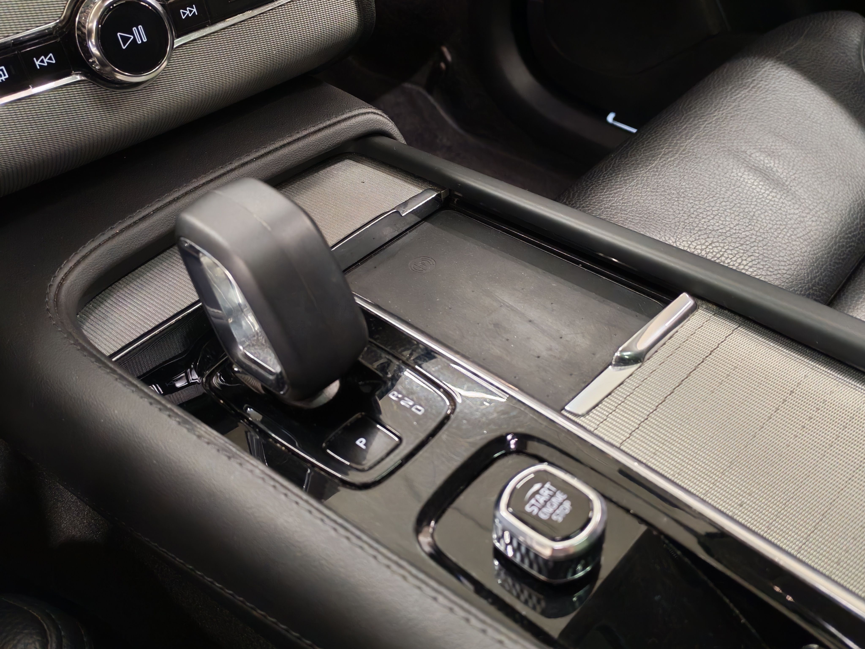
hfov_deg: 55.4
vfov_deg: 42.9
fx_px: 825
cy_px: 324
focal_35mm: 33
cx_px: 432
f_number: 1.9
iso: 1647
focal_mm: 6.12
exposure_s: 1/50
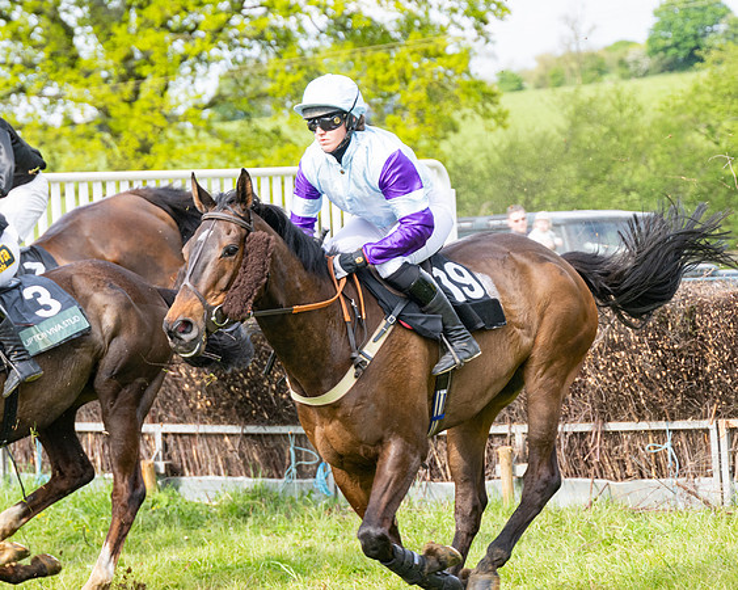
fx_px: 3616
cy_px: 295
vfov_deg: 9.3
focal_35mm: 166
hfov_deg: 11.7
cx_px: 354
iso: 400
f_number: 4
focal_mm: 98
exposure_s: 1/1250
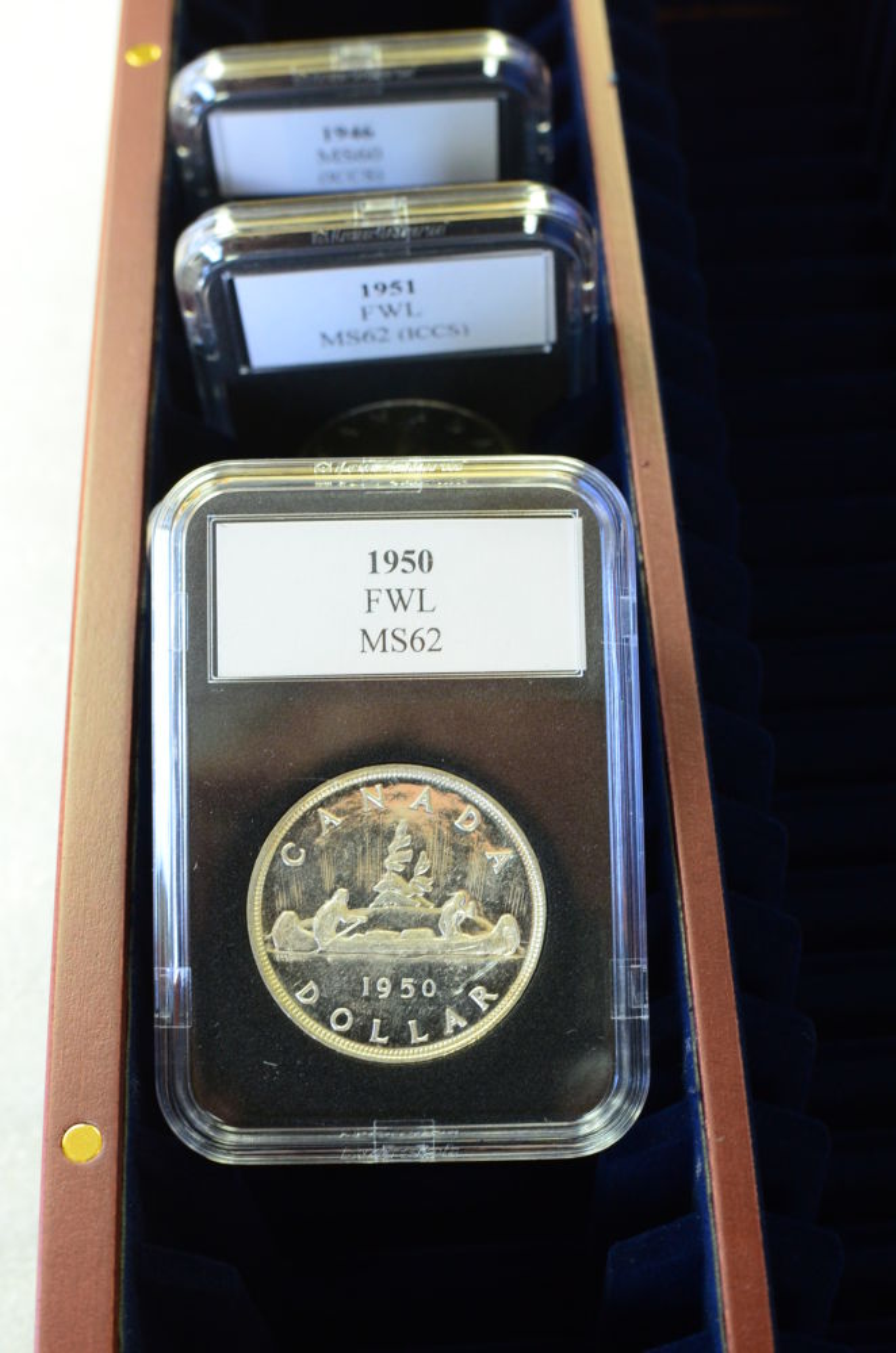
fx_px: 1969
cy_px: 676
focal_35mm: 52
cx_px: 448
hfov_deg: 25.6
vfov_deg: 37.9
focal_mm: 35
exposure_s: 1/30
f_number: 7.1
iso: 1600
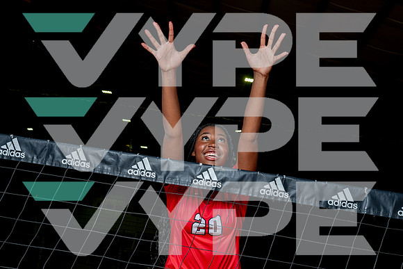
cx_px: 197
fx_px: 556
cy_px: 147
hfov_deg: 39.9
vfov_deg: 27.2
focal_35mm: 50
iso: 250
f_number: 8
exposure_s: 1/250
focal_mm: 41
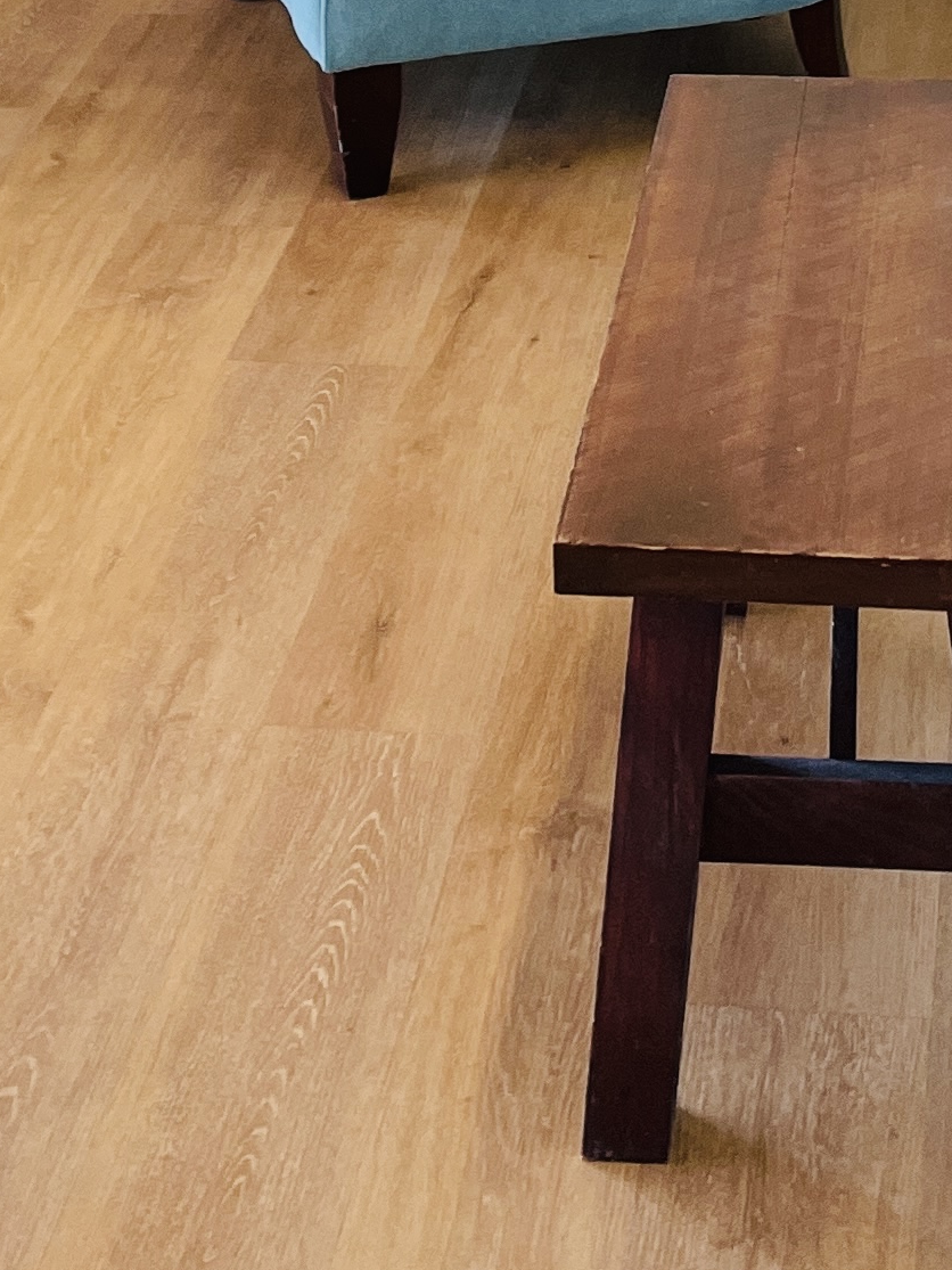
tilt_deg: -9.4
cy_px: -663
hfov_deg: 15.7
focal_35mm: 94
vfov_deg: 18.4
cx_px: 560
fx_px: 3448
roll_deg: +1.7
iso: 100
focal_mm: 4.2
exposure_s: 1/60
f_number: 1.6
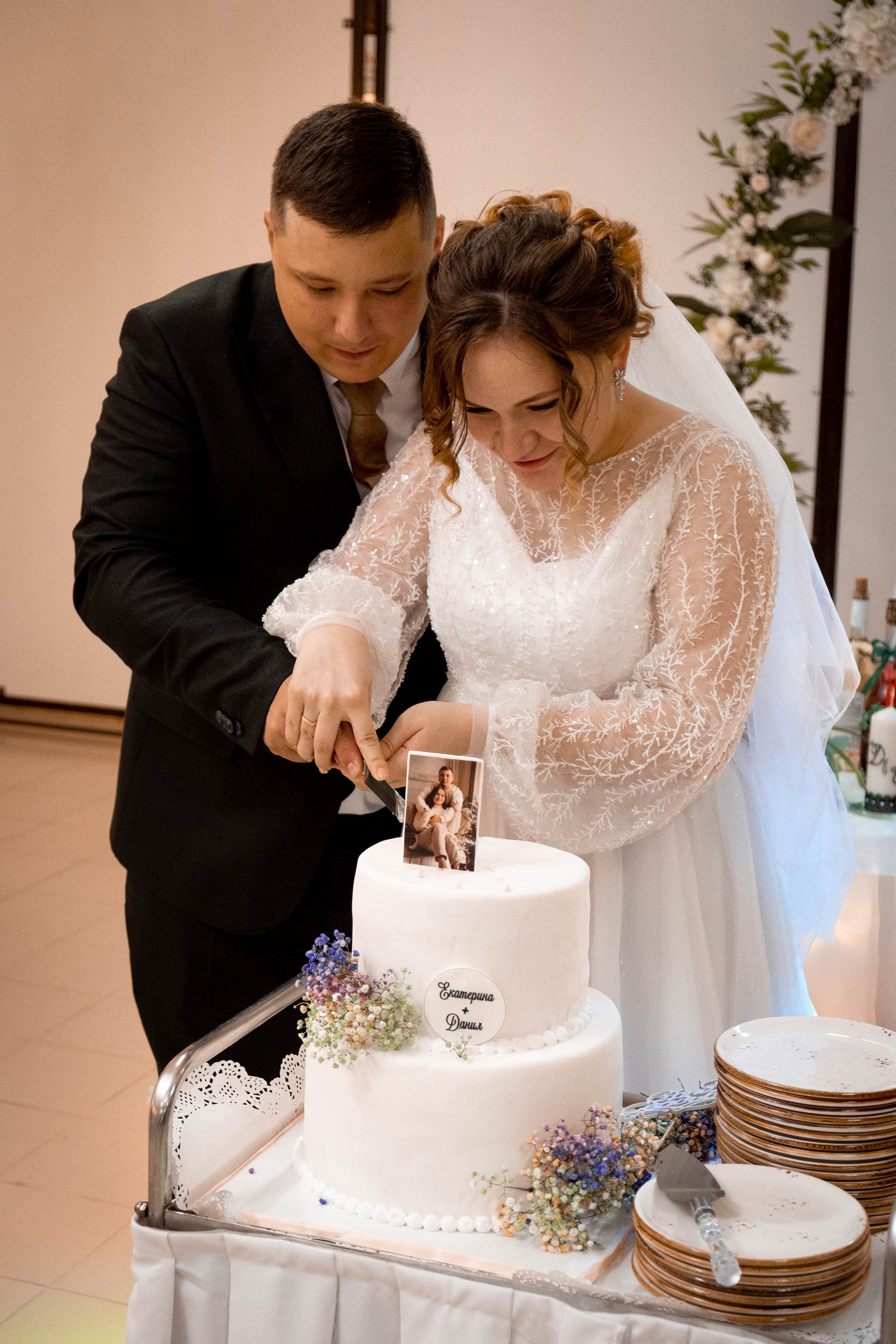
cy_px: 672
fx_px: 2016
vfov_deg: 36.9
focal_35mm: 54
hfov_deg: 25.1
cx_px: 448
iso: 2000
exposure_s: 1/160
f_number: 3.6
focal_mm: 35.8
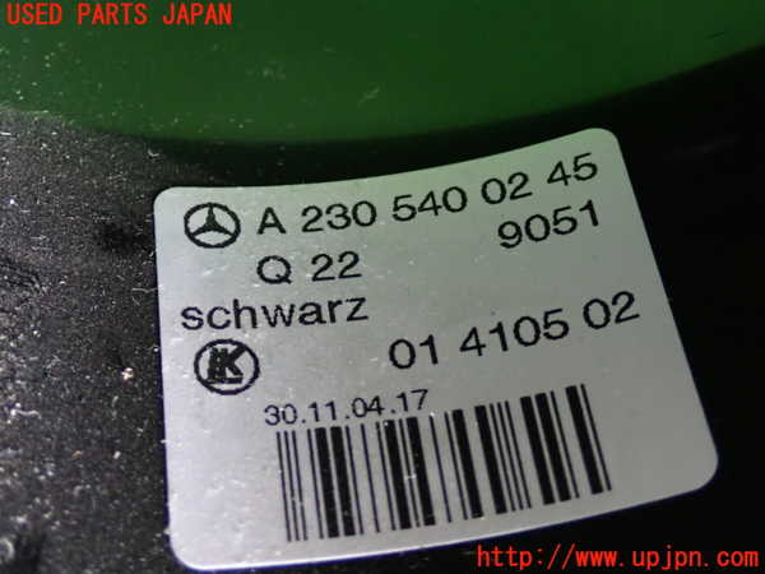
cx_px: 382
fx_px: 1370
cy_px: 287
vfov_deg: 23.7
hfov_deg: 31.2
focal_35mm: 62
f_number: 3.6
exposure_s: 1/15
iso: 1000
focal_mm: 11.09
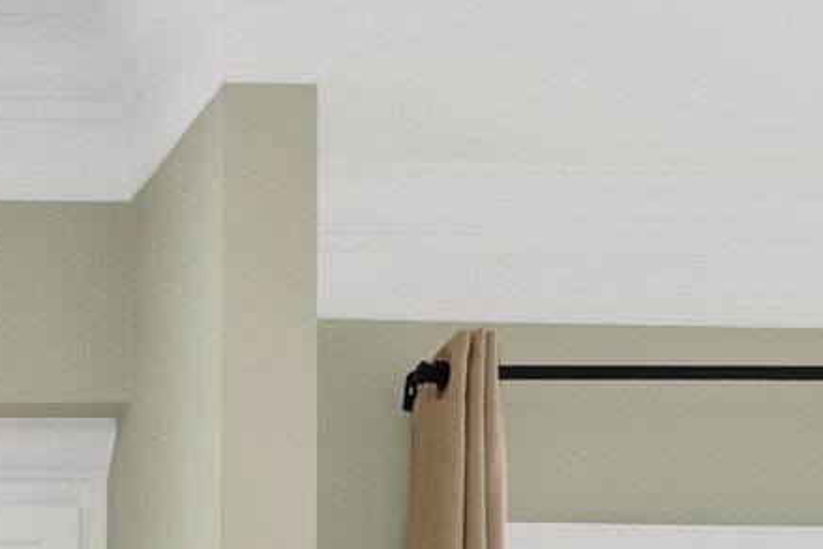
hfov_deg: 15.8
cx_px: -688
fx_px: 2481
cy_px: 1287
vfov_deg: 10.9
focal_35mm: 108
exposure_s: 1/20
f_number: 11
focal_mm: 15.5
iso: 400
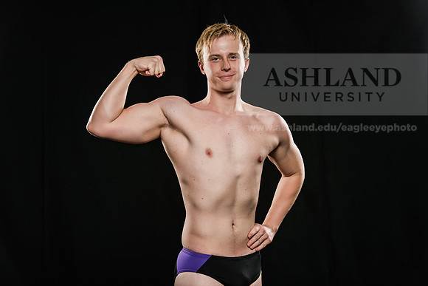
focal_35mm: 100
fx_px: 1189
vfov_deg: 13.7
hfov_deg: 20.4
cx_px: 214
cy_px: 143
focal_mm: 100
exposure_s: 1/250
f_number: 6.3
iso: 320
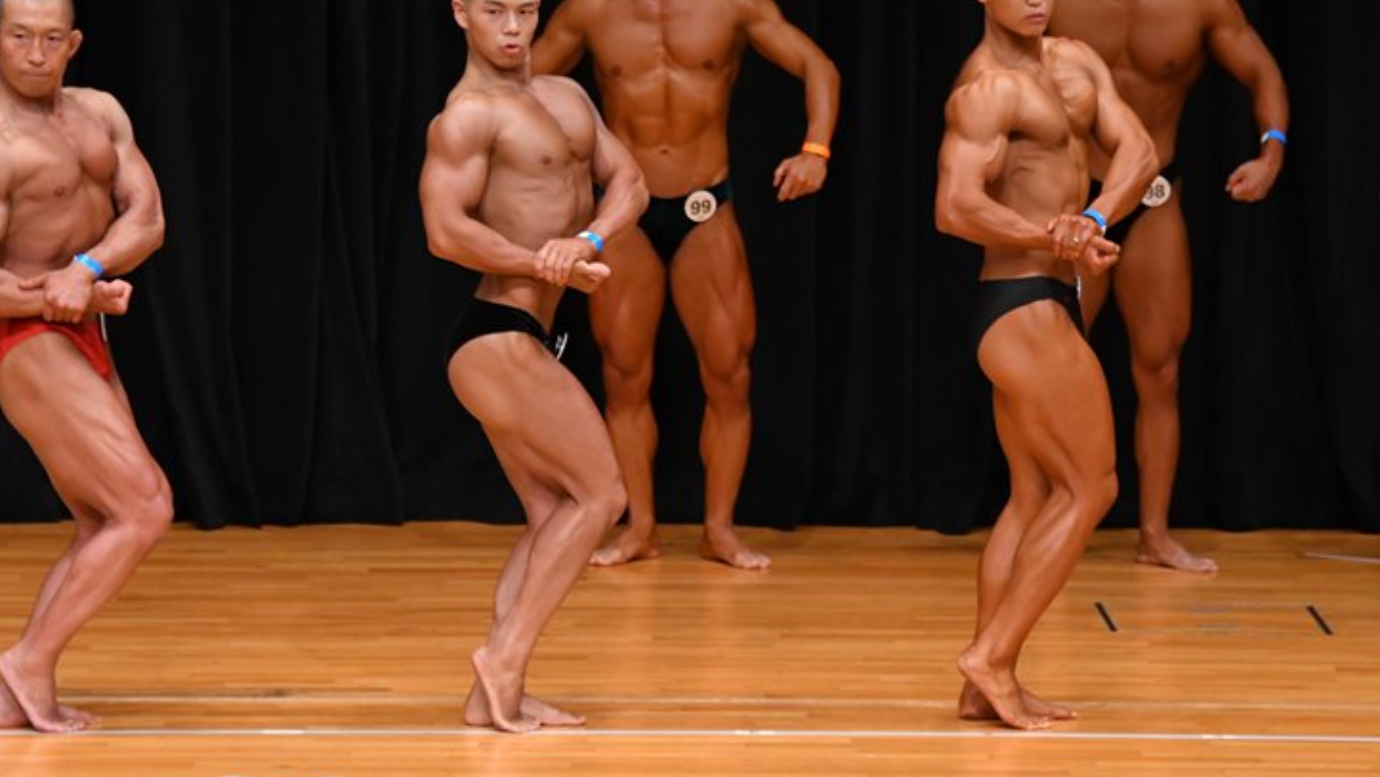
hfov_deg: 7.1
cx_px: 686
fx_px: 11089
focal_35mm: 303
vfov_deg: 4.0
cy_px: 307
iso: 3200
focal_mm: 180
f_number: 5.6
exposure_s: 1/400
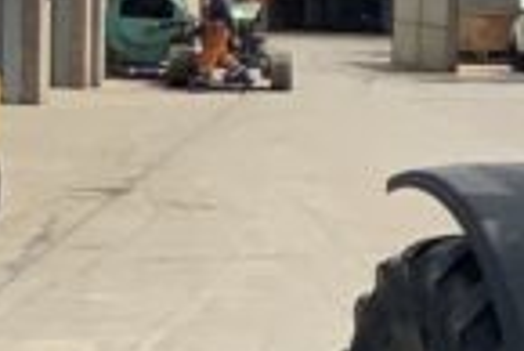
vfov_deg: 6.5
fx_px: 3103
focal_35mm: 213
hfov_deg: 8.4
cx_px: 1489
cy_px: 166
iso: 20
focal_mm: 3
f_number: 1.8
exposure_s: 1/2320
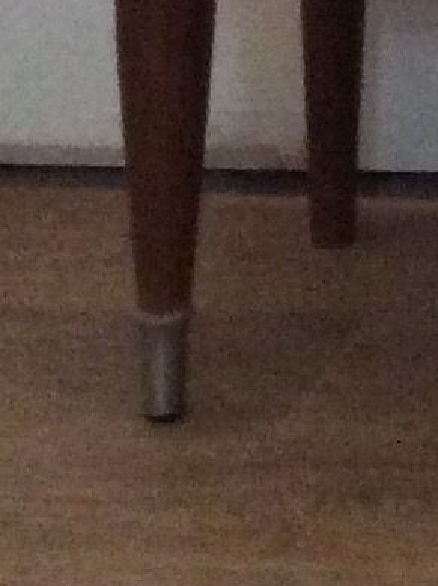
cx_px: 1204
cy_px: -841
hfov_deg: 6.5
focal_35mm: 213
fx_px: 3599
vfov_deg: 8.5
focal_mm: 3.3
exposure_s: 1/25
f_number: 2.4
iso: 250
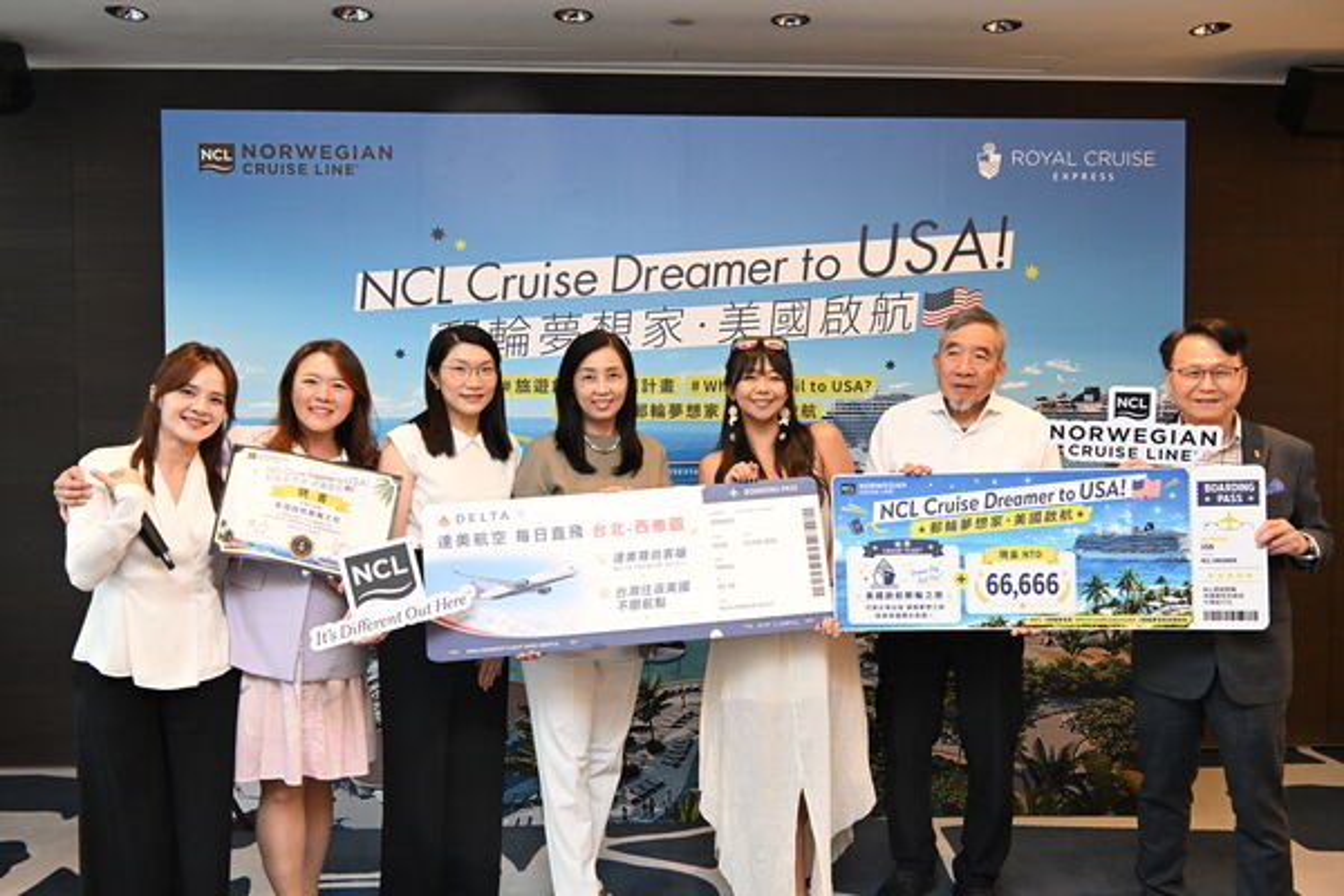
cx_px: 672
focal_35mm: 29
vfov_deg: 44.6
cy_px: 448
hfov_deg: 63.2
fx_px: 1092
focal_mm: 19.5
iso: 1600
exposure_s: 1/50
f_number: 6.3
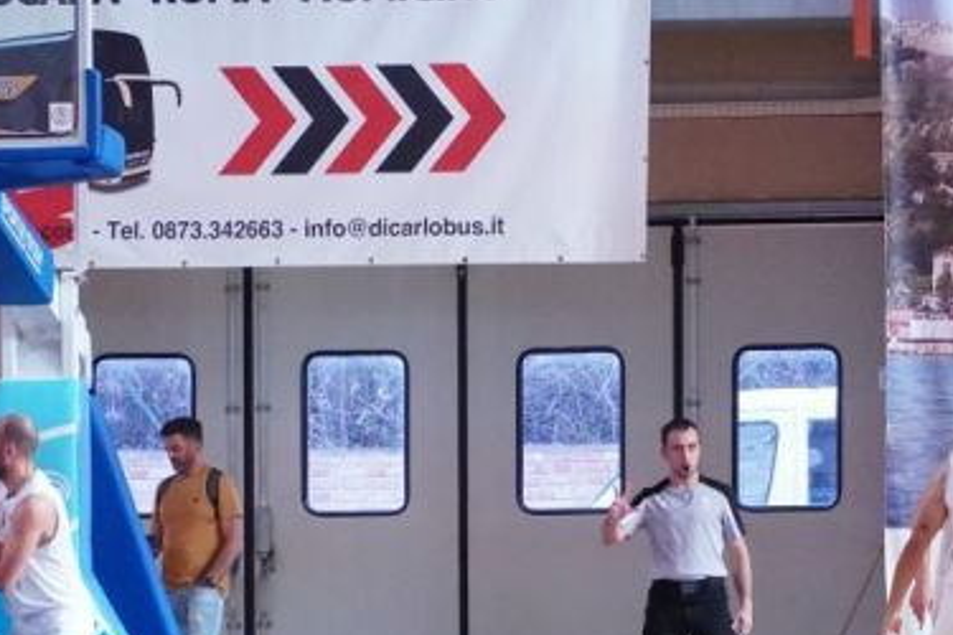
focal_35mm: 259
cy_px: 292
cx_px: 633
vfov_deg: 5.3
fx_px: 6858
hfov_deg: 7.9
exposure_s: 1/640
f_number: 4
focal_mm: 81
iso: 5000
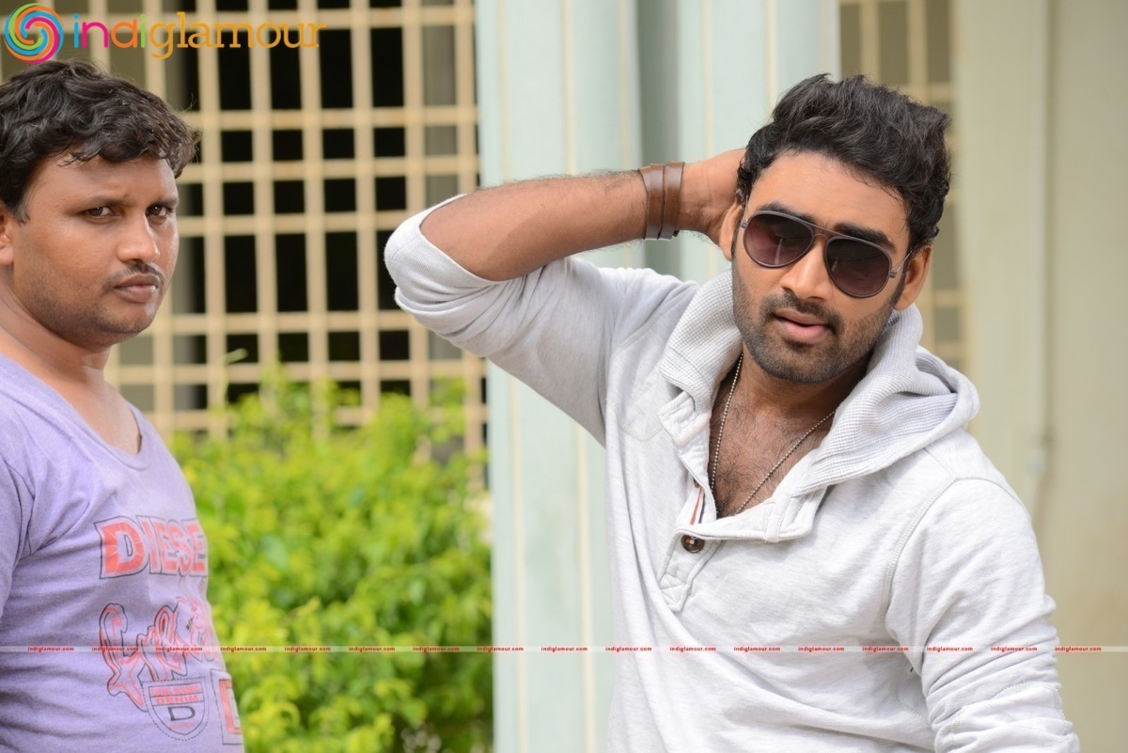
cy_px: 376
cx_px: 564
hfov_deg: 11.1
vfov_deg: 7.4
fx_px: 5798
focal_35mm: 185
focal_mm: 185
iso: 250
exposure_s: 1/400
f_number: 6.3
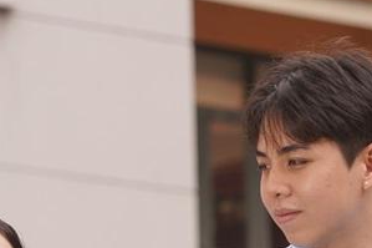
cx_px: 187
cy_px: 350
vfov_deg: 4.0
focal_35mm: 341
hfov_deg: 6.0
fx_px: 3522
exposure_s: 1/250
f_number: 3.5
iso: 125
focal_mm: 85
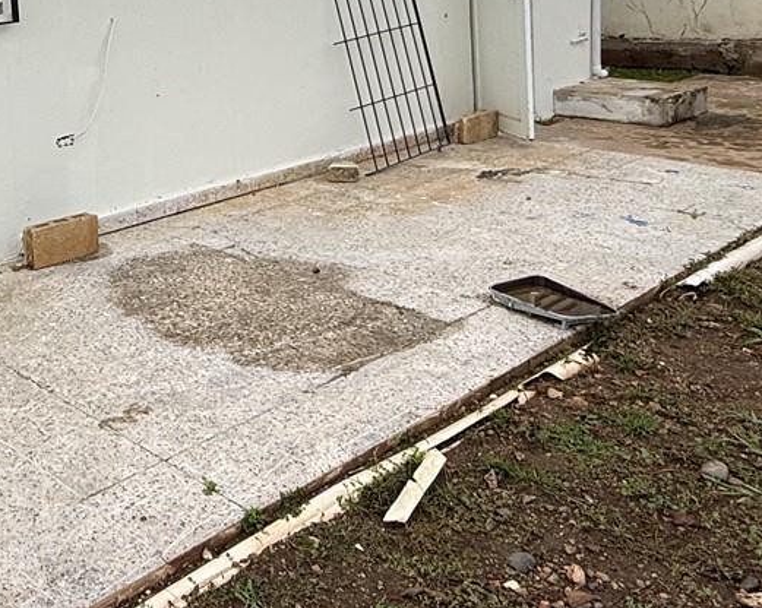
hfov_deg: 39.7
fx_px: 946
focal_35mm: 42
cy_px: 63
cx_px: 39
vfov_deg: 33.8
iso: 50
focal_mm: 2.22
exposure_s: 1/279
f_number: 2.2
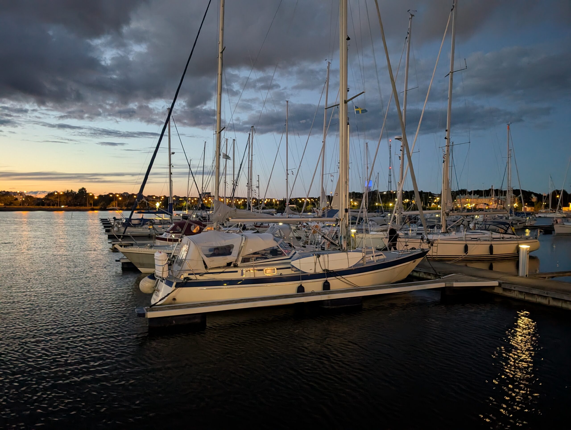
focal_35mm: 24
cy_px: 215
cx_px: 286
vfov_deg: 56.9
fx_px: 396
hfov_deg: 71.5
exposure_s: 1/19.2
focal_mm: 6.9
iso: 1538
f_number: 1.68
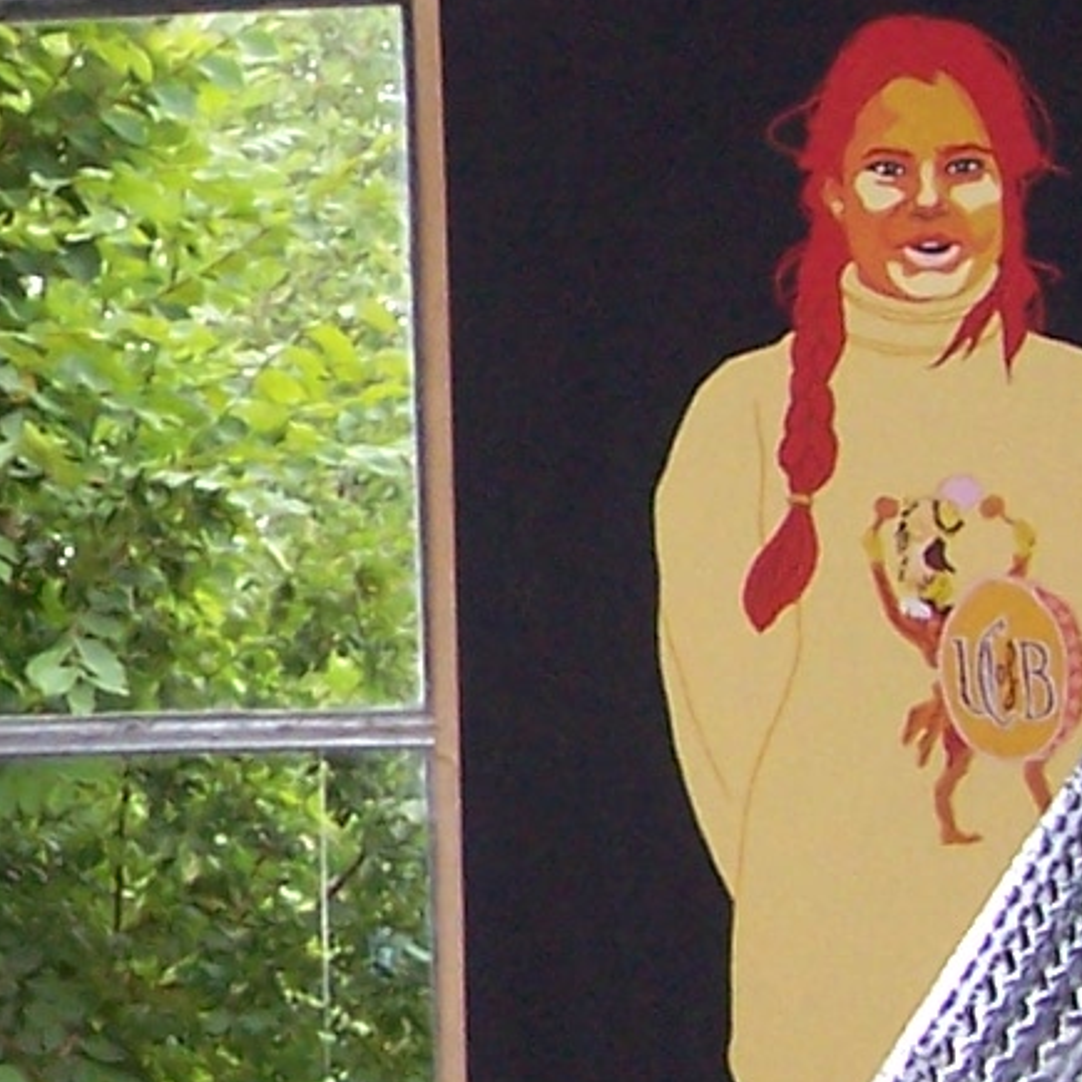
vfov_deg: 9.8
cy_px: 358
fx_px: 6295
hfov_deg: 9.6
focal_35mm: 178
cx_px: -400
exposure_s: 1/60
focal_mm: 6.3
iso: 140
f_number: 2.8
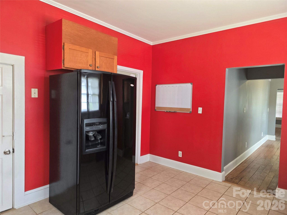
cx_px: 144
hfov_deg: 73.9
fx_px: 191
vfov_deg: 58.9
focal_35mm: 23
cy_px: 108
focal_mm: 6.3
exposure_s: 1/120
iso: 320
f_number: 1.7
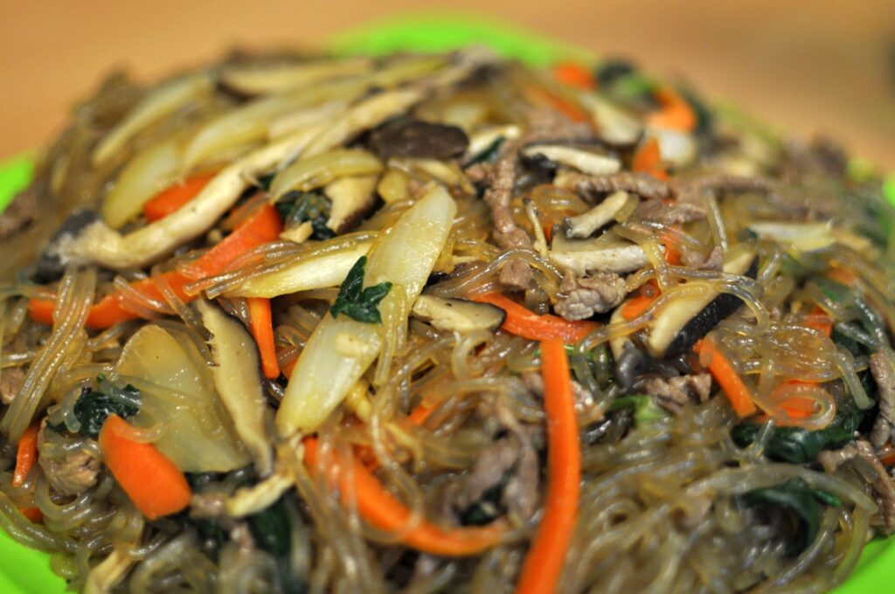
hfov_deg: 37.9
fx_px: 1304
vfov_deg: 25.7
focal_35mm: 52
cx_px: 448
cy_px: 297
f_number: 1.8
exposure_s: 1/200
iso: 640
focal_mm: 35
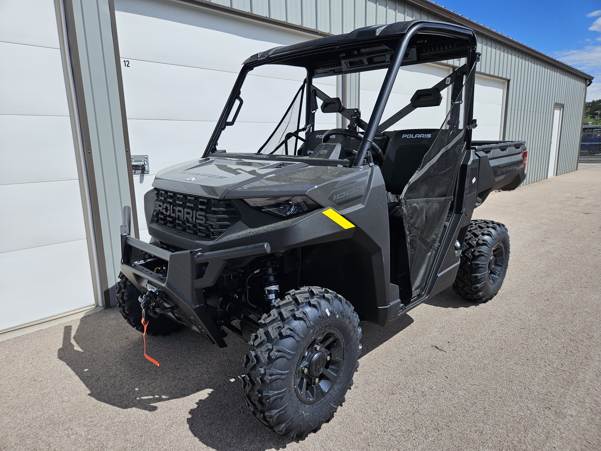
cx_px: 300
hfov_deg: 73.9
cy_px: 226
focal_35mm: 23
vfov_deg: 58.9
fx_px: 399
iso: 25
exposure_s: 1/2607
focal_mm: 5.4
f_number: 1.8
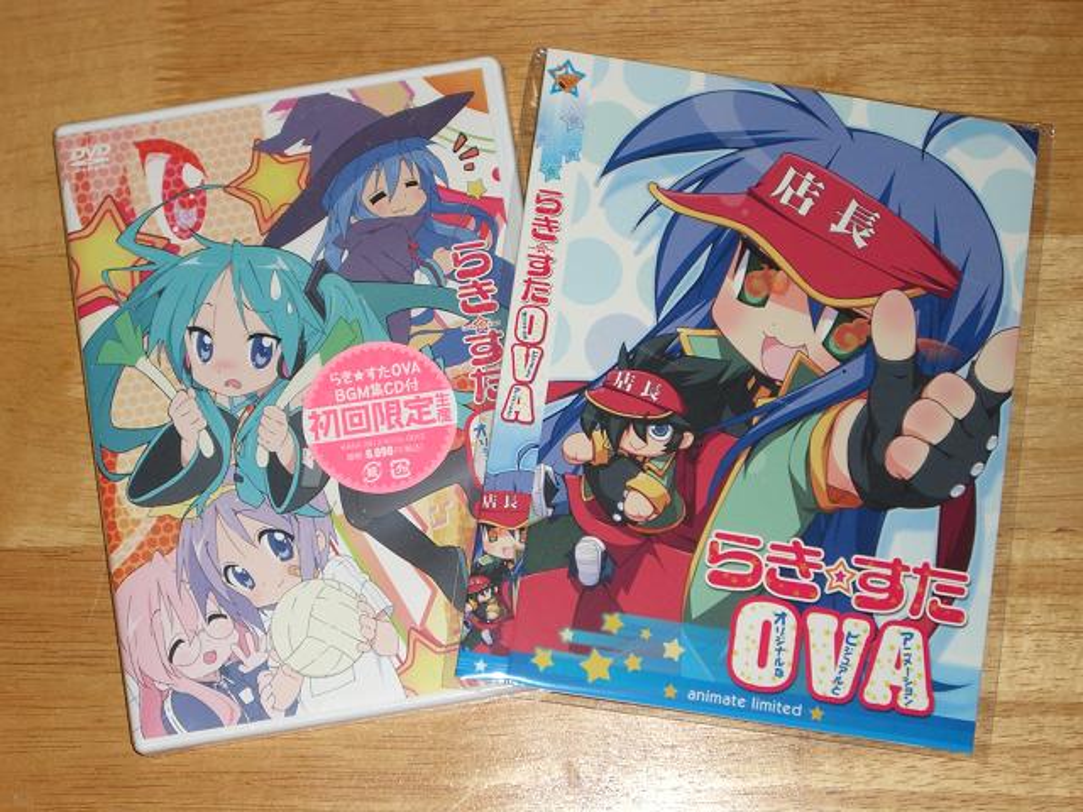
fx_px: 2941
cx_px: 542
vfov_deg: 15.7
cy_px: 406
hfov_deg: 20.9
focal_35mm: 94
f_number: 4.6
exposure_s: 1/60
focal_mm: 15.3
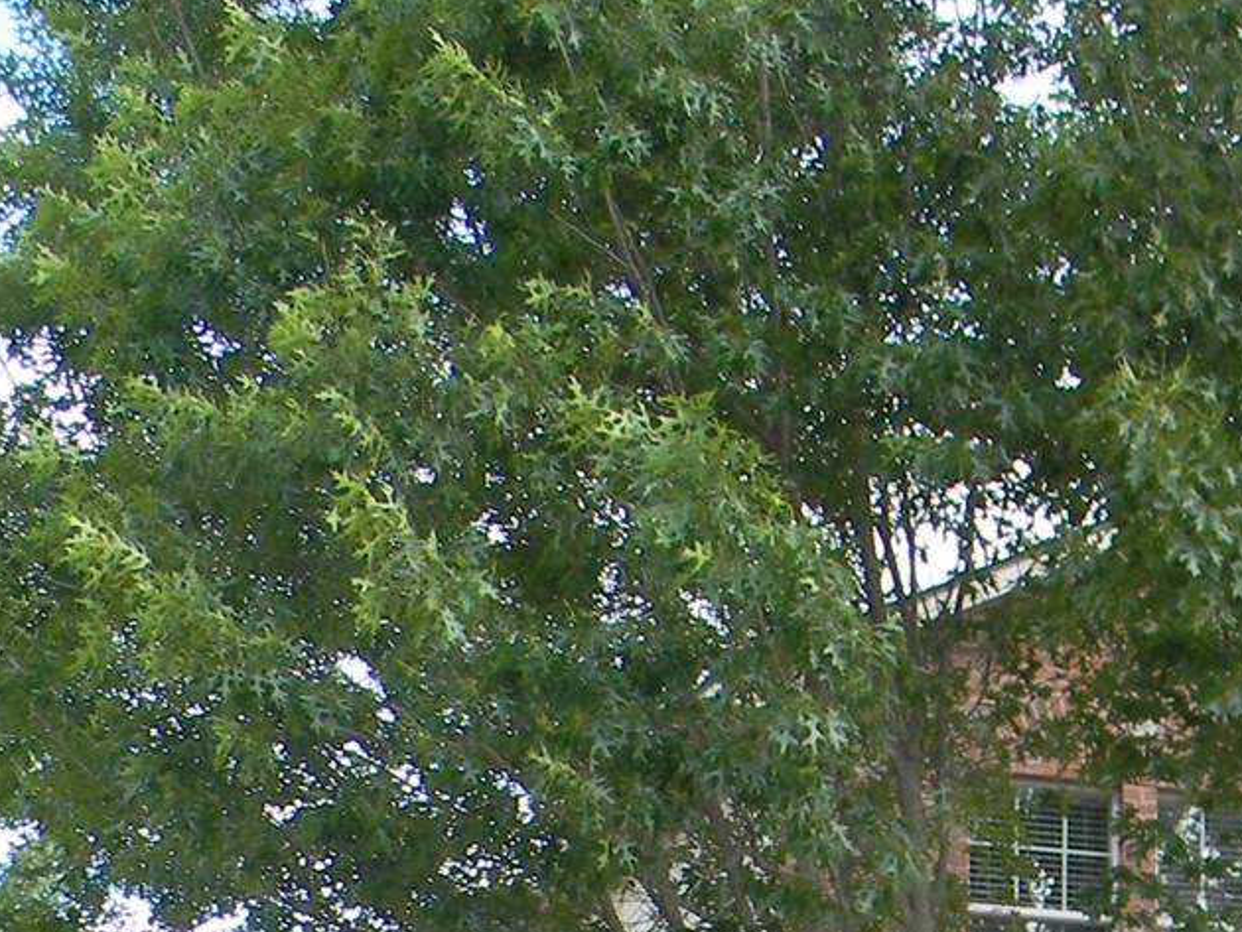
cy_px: 1324
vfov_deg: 15.2
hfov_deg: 20.9
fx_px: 3266
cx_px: 1191
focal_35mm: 91
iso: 80
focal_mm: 5
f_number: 3.5
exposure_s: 1/141
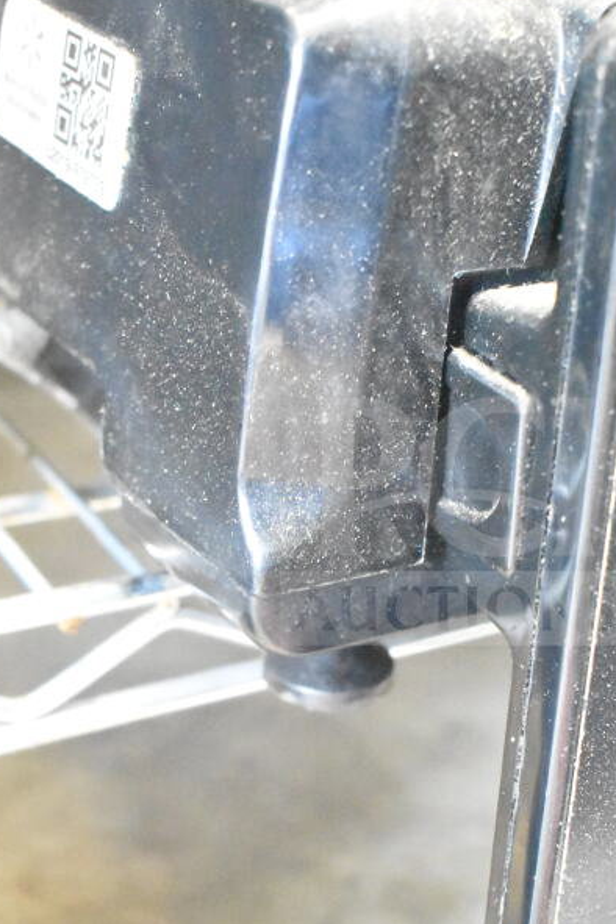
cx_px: 455
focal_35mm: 65
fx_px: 1668
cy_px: 521
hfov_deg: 20.8
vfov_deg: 30.9
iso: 25600
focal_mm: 28
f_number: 4.2
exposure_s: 1/25
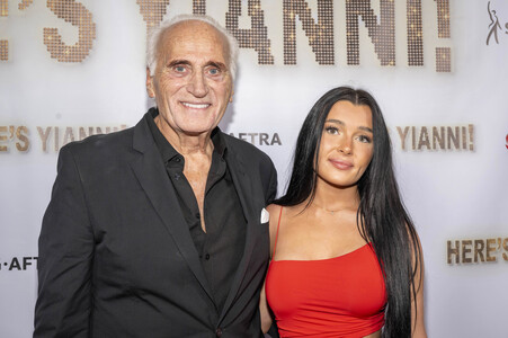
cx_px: 254
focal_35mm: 41
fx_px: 578
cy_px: 169
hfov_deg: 47.4
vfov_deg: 32.6
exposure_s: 1/200
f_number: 6.3
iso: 640
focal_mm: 41
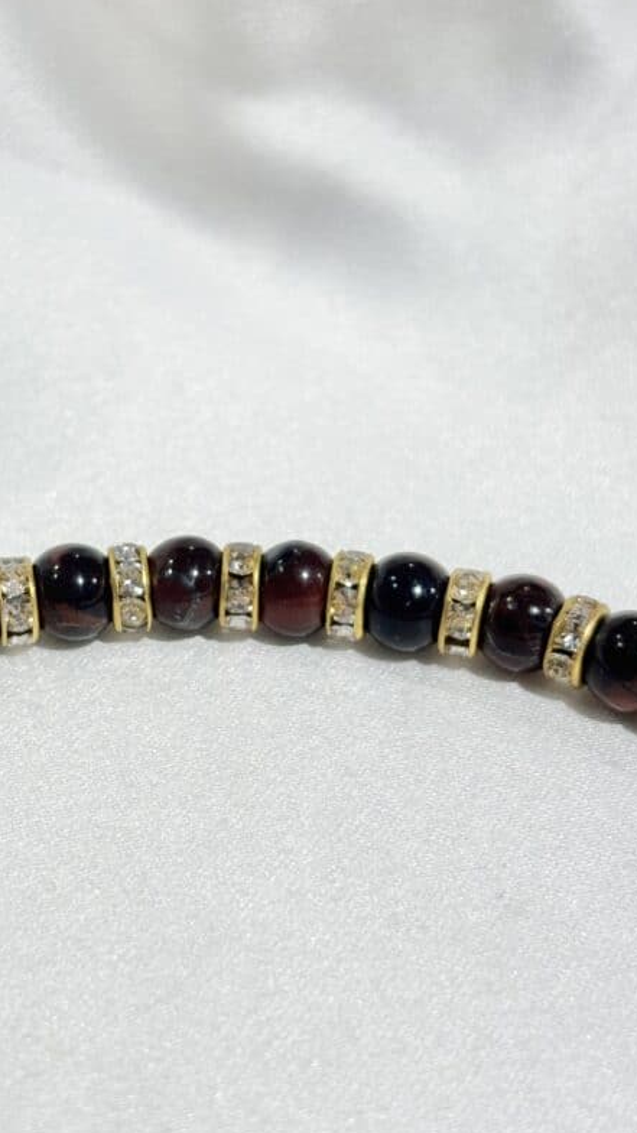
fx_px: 2222
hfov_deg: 16.3
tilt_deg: -30.1
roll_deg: +5.5
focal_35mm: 74
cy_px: 540
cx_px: 230
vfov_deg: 28.6
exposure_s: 1/294
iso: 32
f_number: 1.6
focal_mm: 5.96
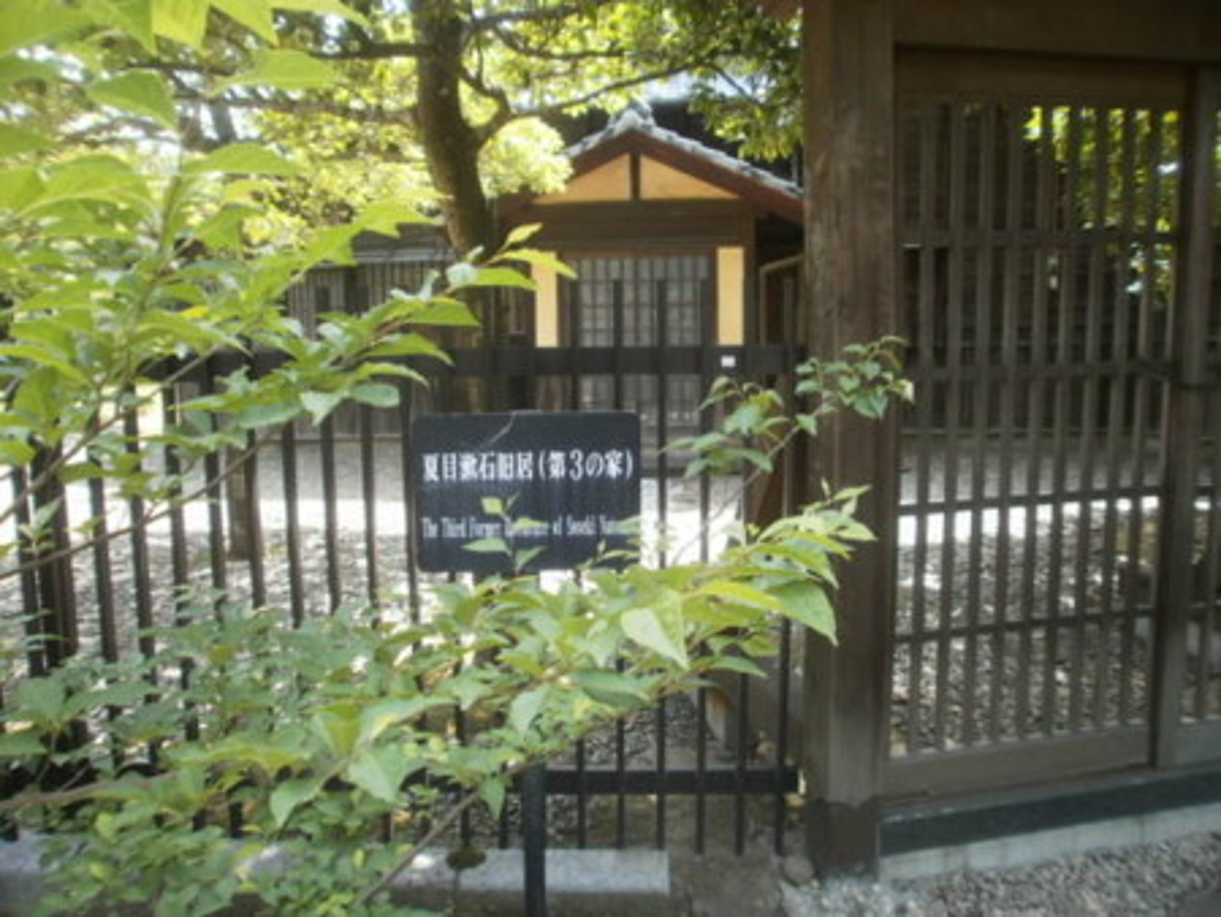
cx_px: 610
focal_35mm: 26
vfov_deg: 53.1
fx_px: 918
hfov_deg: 67.3
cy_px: 458
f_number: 2.6
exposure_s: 1/125
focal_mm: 4.65
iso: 100
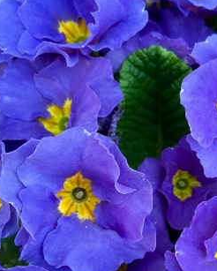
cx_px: 198
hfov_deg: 25.0
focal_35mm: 59
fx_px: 473
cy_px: 181
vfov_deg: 31.7
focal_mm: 4.15
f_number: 2.2
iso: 64
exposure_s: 1/30
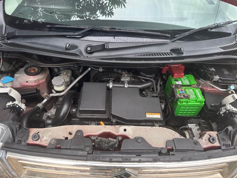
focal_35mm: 24
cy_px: 89
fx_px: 164
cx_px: 118
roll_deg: -3.4
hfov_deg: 71.6
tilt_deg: -44.1
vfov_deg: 56.8
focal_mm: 6.86
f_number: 1.78
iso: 80
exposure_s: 1/580
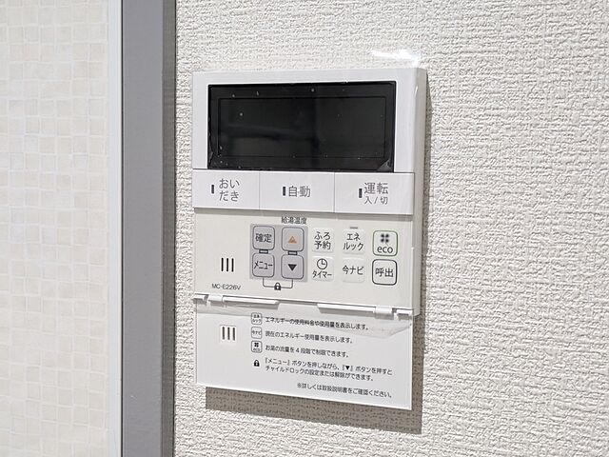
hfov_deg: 37.5
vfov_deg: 28.6
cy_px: 228
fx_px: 897
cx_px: 304
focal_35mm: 51
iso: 74
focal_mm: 5.43
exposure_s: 1/30
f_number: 1.89
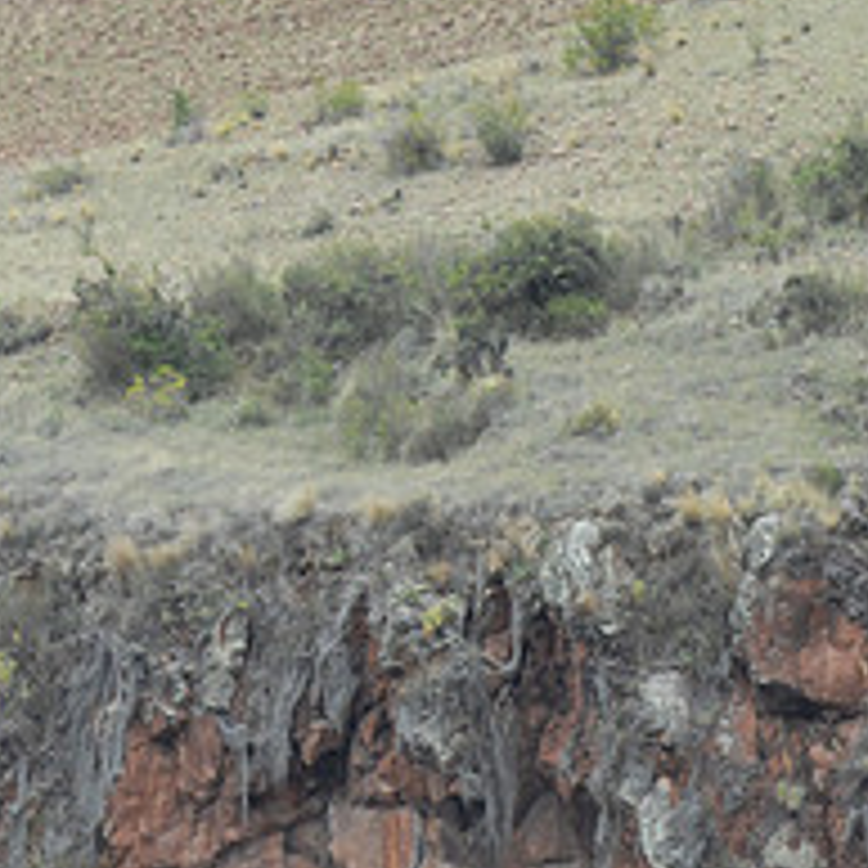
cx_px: 18
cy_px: -382
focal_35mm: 766
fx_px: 21731
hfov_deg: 2.3
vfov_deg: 2.3
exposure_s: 1/1600
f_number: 2.8
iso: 400
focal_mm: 200
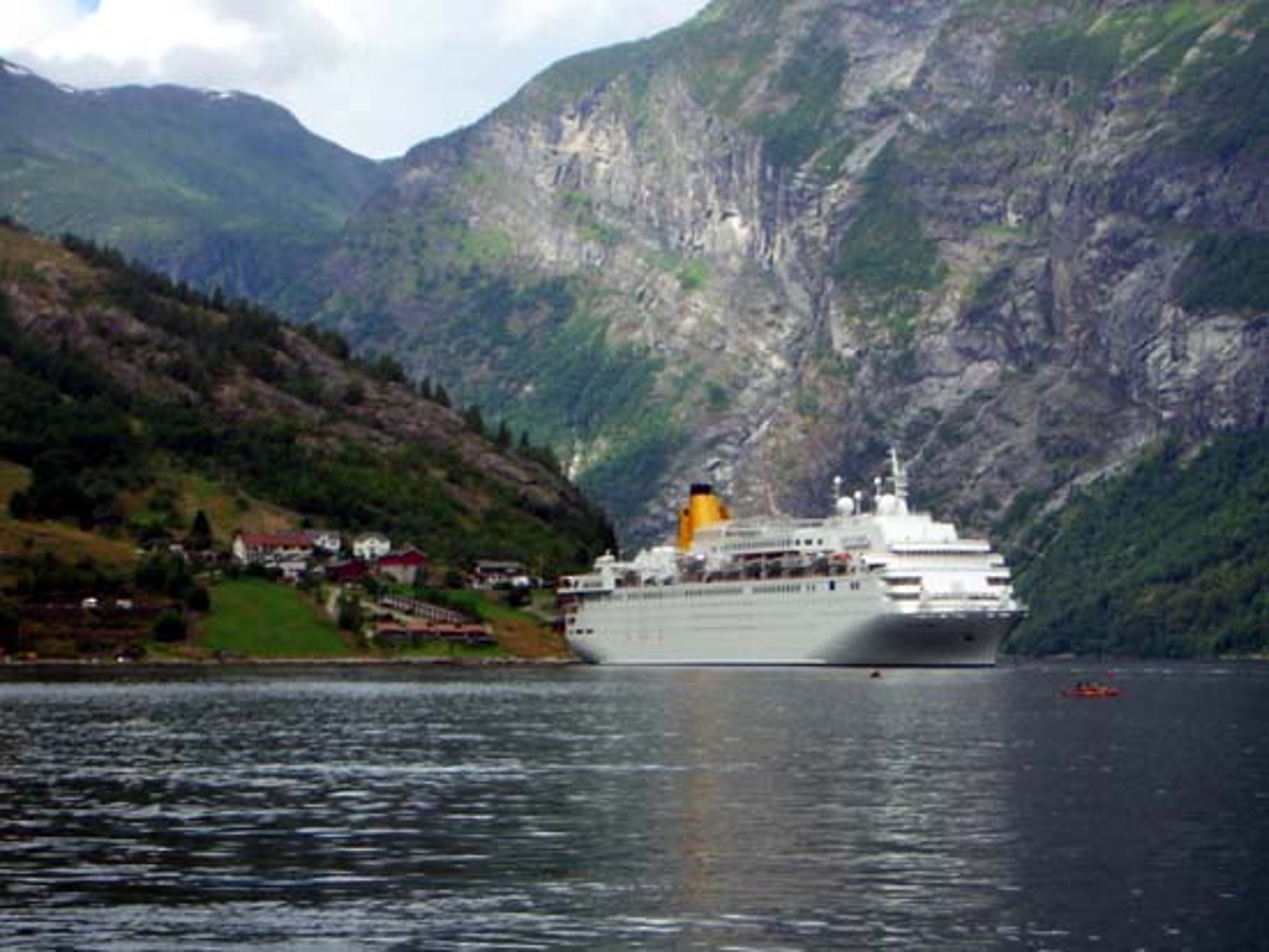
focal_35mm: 105
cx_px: 634
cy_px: 476
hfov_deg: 18.7
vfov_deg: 14.1
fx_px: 3851
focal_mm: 17.4
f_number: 7.7
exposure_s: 1/125
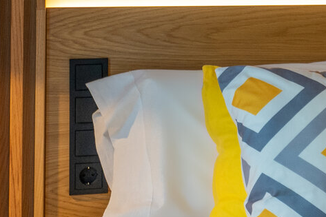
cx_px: 427
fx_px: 1177
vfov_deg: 10.4
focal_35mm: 130
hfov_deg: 15.0
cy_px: -48
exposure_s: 1/160
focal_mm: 30
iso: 1000
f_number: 4
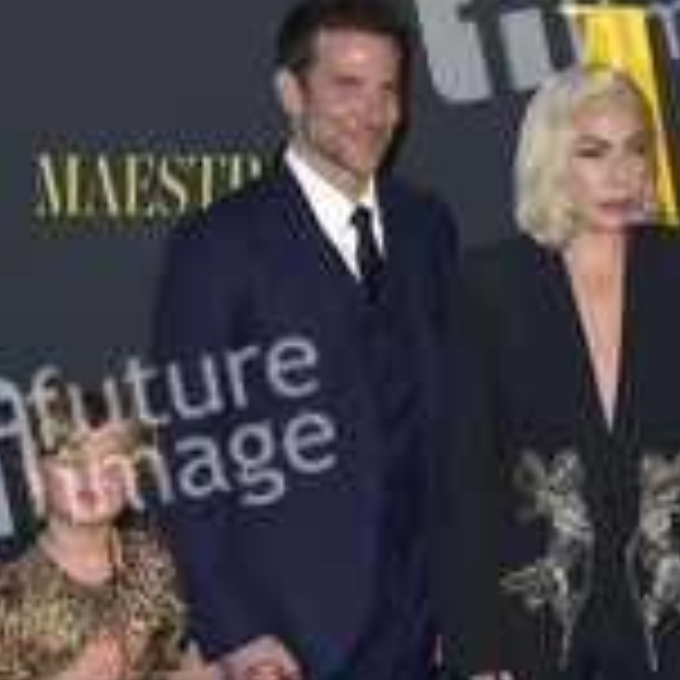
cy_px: 671
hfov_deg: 16.1
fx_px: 2400
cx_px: 236
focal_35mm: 108
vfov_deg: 15.8
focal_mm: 48
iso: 320
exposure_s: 1/250
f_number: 6.3
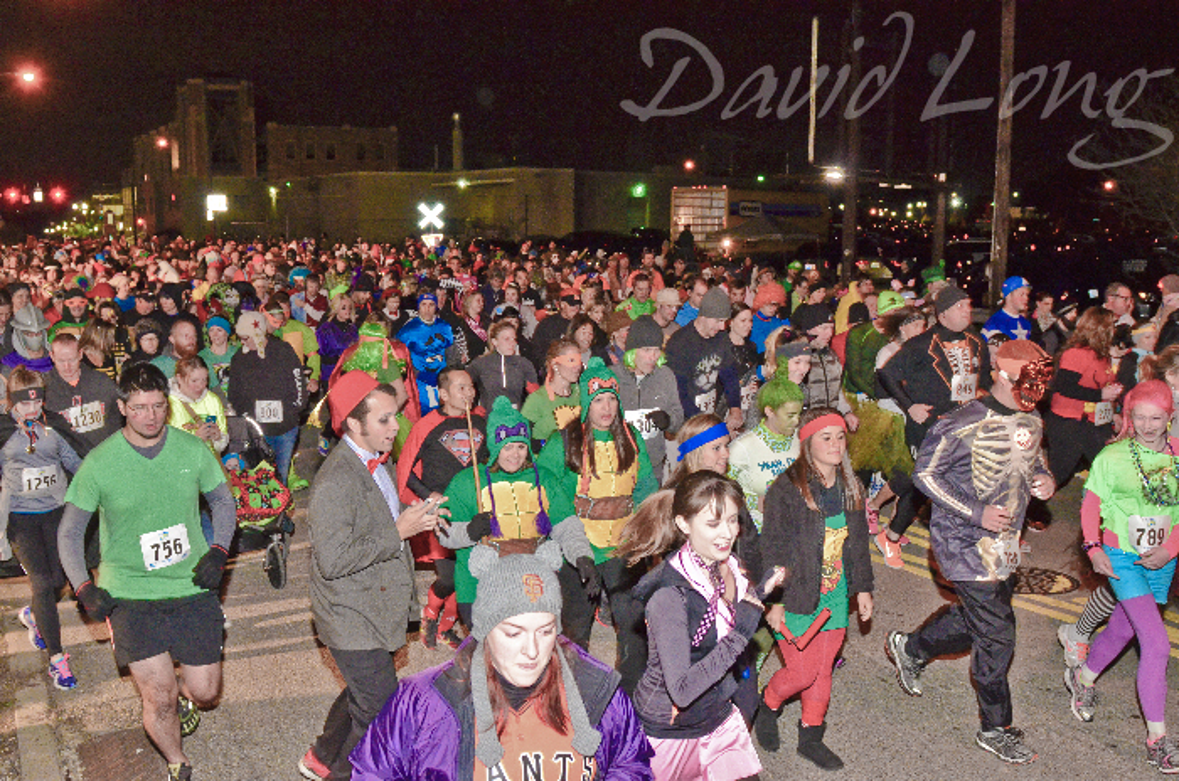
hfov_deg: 53.2
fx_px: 1177
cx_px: 590
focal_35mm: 36
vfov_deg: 36.7
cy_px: 390
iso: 2500
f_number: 5.6
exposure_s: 1/60
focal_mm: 24
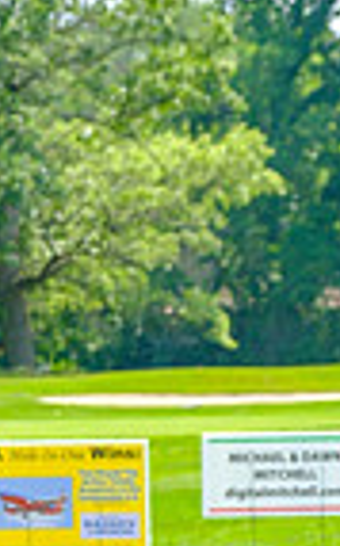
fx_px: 3286
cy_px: 458
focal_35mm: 221
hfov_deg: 5.9
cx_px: -111
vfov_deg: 9.5
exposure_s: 1/320
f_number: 5
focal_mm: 46.3
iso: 200
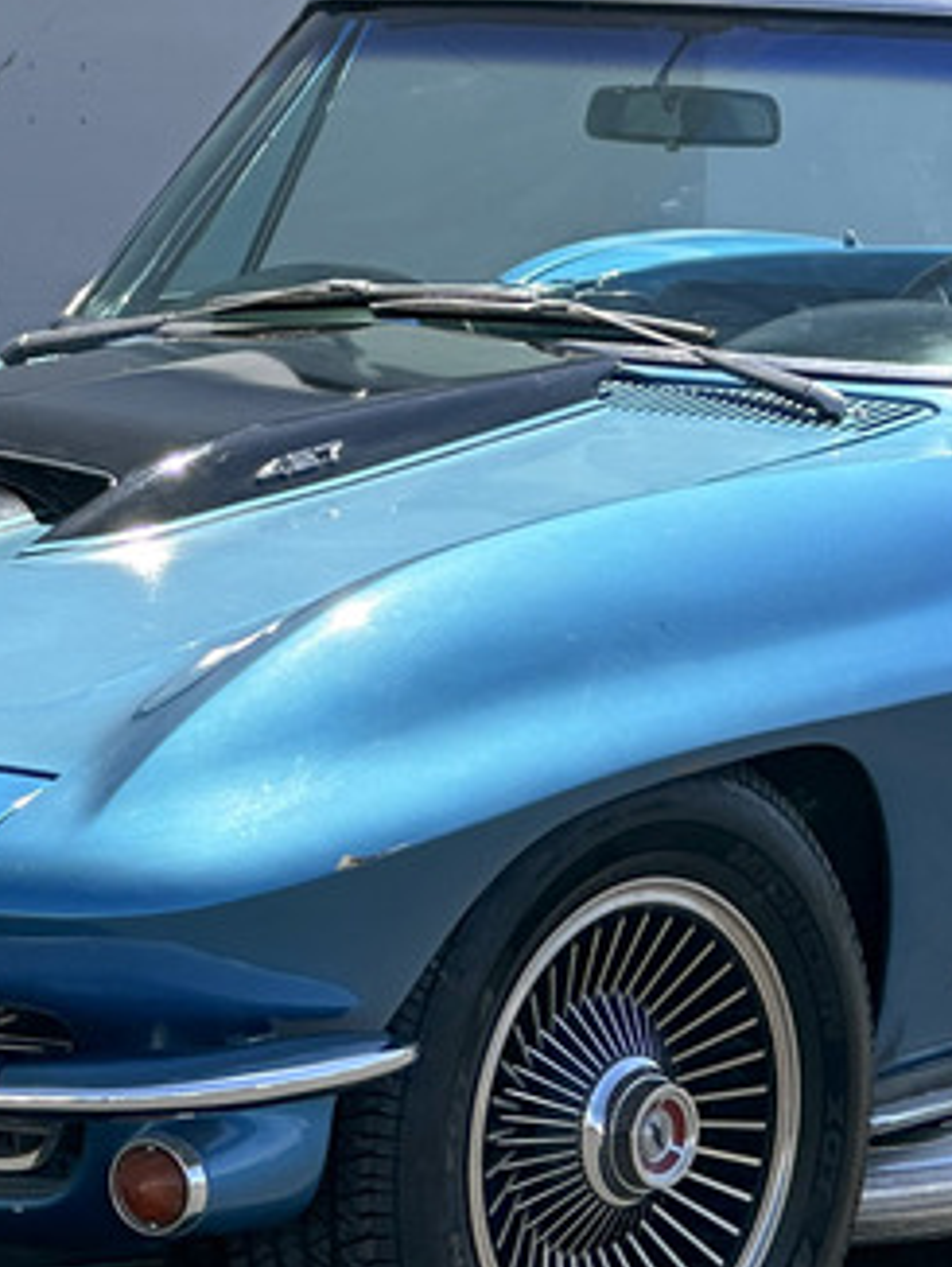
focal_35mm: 236
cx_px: 459
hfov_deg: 6.3
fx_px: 8643
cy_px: 929
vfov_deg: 8.4
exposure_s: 1/423
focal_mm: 9
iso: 32
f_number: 2.8
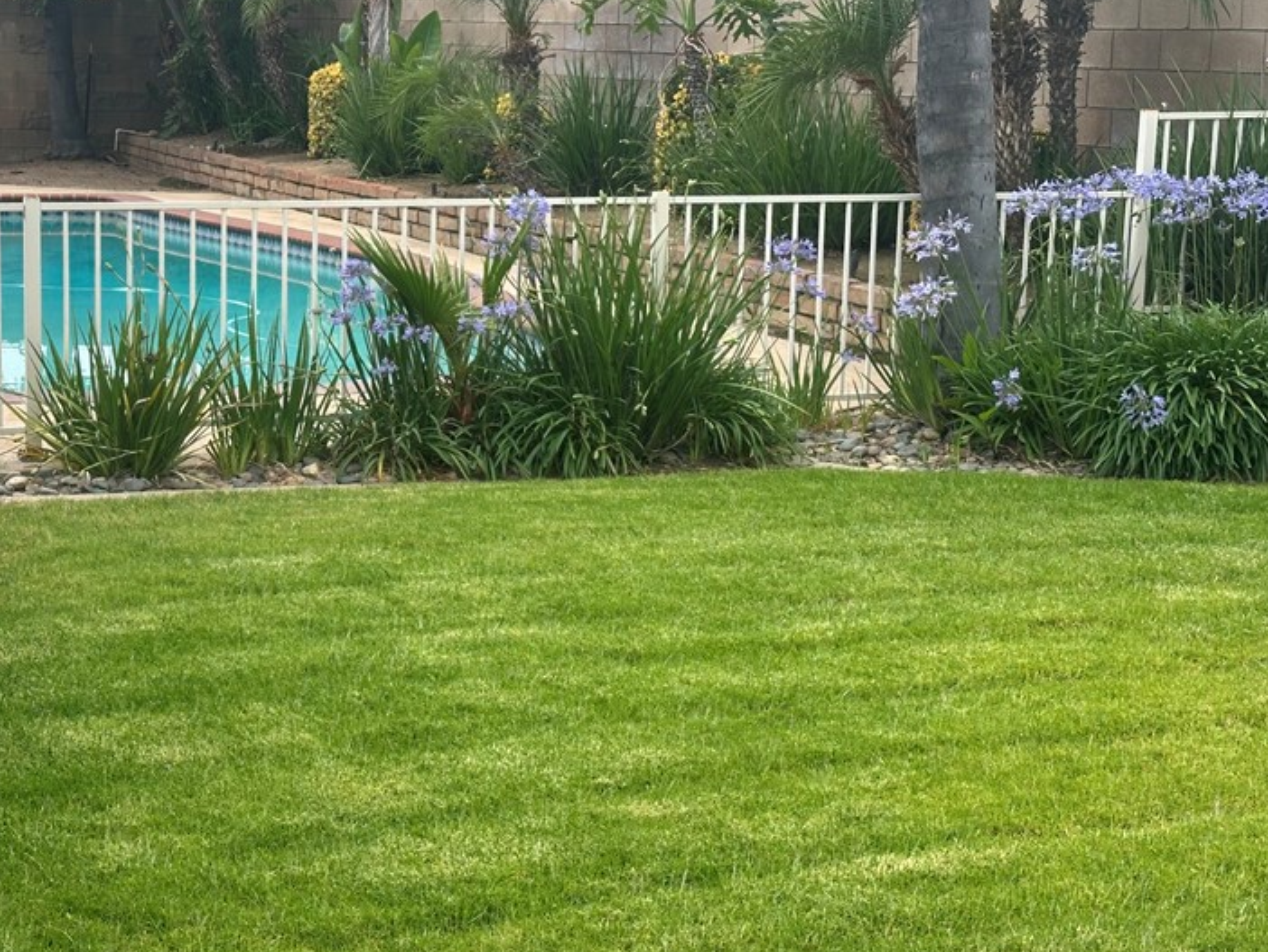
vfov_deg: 21.0
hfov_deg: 27.6
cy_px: 396
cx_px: 448
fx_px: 2565
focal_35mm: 70
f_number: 1.78
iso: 64
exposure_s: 1/1145
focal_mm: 6.86
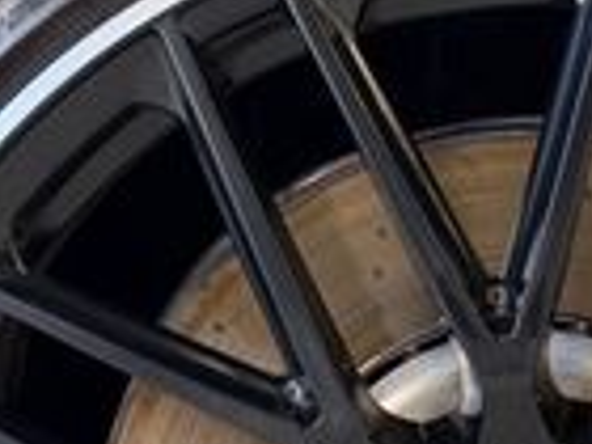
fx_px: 1881
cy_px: 512
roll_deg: +1.9
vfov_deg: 13.2
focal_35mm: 110
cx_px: 469
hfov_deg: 17.7
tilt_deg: -17.5
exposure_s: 1/71
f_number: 1.78
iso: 200
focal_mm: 6.76
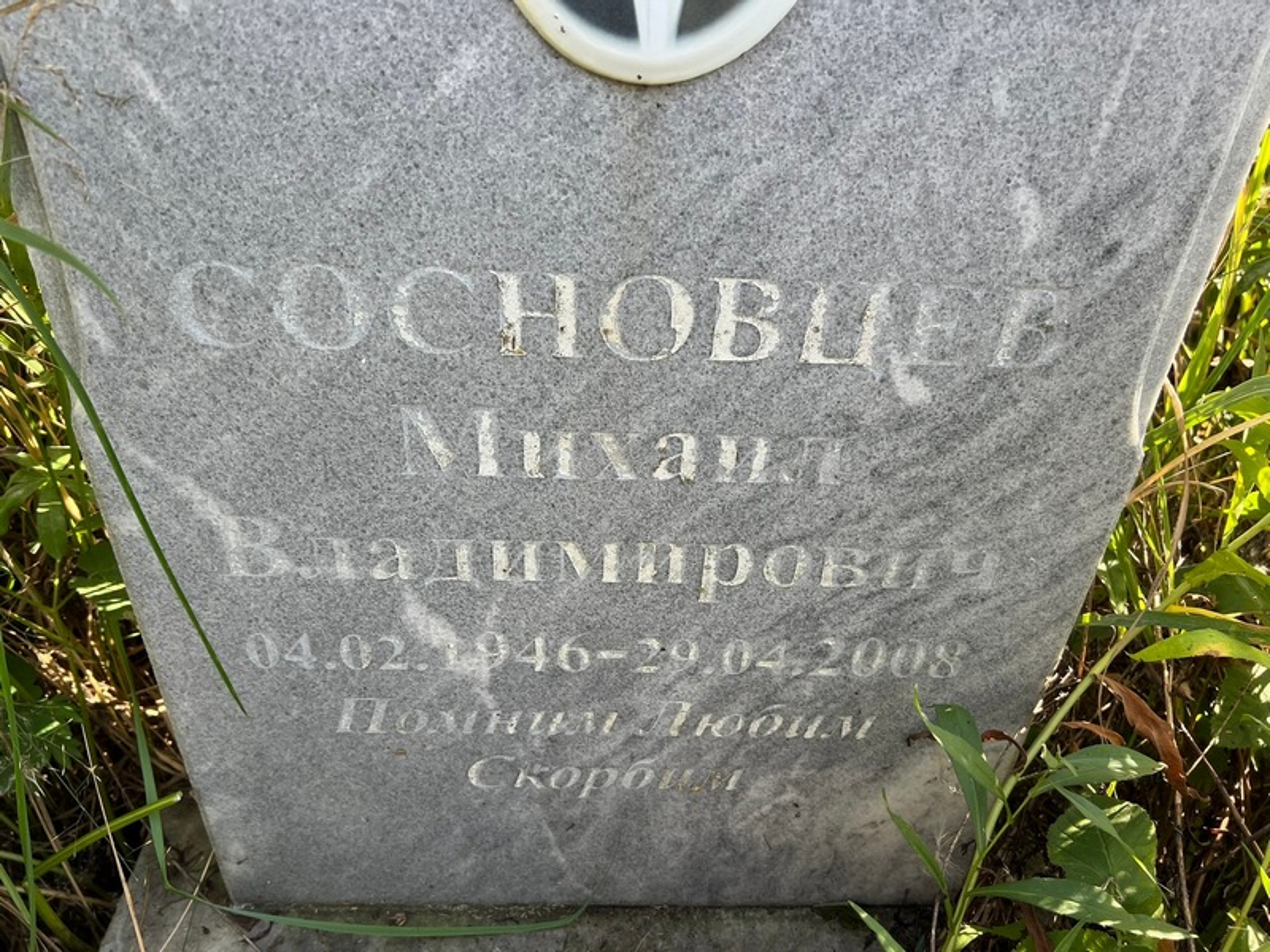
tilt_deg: -32.7
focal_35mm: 26
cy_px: 476
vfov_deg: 53.1
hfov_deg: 67.3
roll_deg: -2.0
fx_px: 954
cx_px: 635
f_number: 1.5
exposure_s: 1/404
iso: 50
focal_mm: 5.7
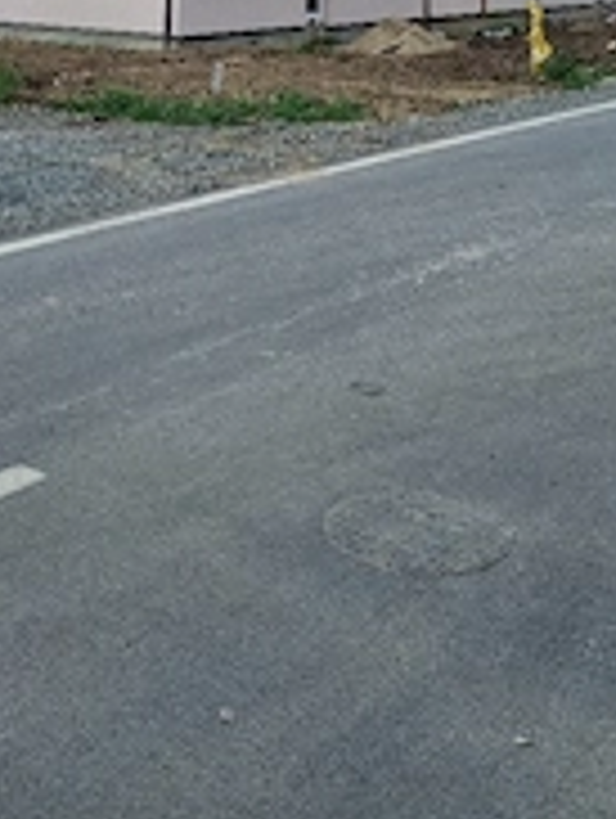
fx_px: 1349
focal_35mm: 57
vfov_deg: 30.5
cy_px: -63
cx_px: 238
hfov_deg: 25.7
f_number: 1.8
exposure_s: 1/2500
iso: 50
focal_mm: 5.4
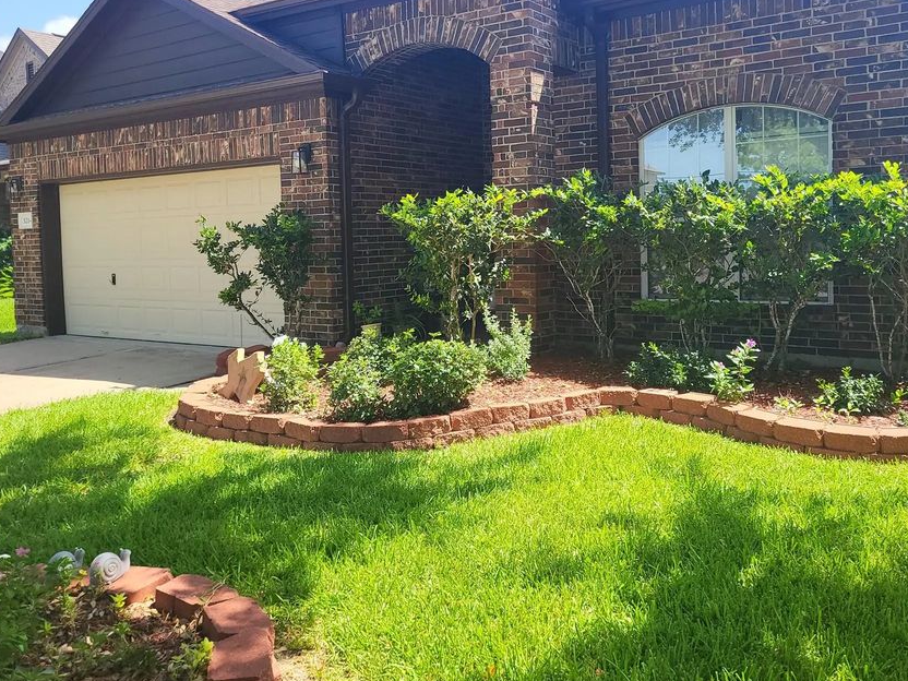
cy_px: 275
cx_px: 509
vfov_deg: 44.0
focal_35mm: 32
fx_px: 839
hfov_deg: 56.7
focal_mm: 5.4
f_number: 1.8
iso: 40
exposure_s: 1/986
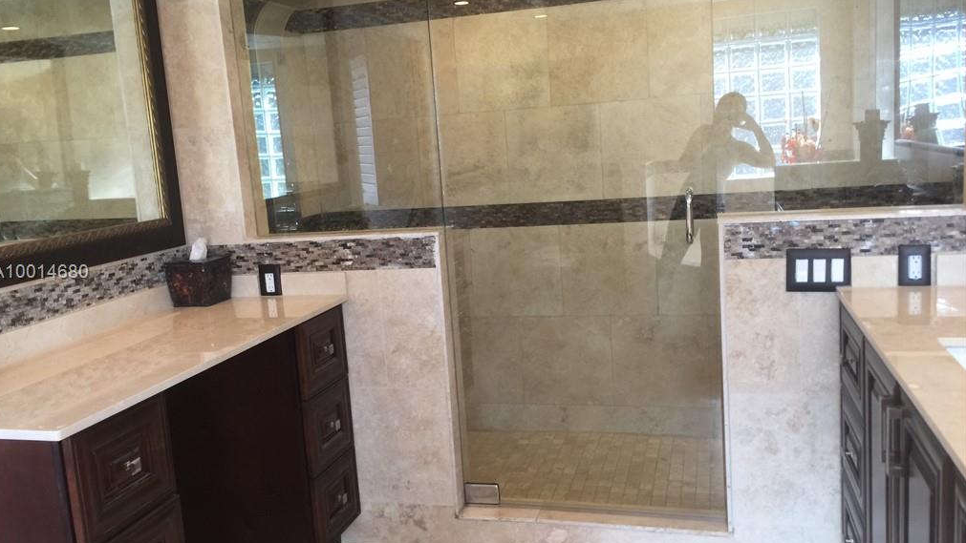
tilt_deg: -8.1
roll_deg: +3.3
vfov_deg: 36.7
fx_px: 820
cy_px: 273
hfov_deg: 61.0
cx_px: 479
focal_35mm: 32
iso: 40
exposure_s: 1/30
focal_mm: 4.15
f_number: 2.2
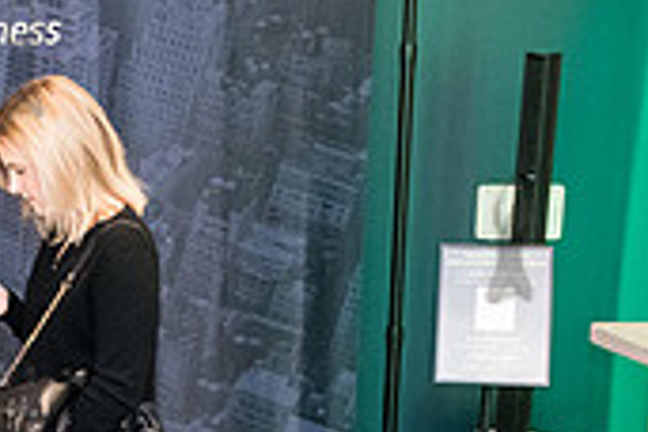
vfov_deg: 13.8
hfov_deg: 20.2
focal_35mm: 98
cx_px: 19
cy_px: 419
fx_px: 1764
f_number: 3.2
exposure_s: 1/125
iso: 6400
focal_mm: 27
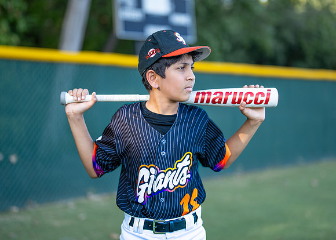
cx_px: 170
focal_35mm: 61
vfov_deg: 23.3
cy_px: 108
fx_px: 582
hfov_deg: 32.2
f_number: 1.2
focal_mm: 50
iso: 125
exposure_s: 1/1250
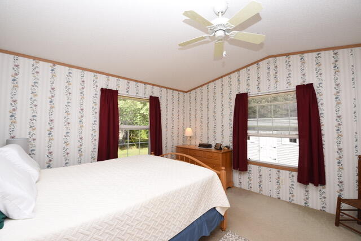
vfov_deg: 77.4
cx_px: 180
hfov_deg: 100.4
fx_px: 150
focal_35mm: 15
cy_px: 120
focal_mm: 15
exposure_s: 1/60
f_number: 6.3
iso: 100
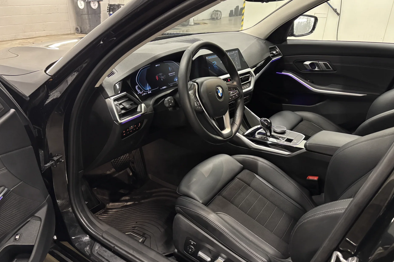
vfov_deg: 46.4
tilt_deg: -24.7
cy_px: 132
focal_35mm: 28
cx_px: 194
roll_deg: -3.2
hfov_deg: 65.5
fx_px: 306
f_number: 1.6
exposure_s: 1/50
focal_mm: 5.96
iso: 400
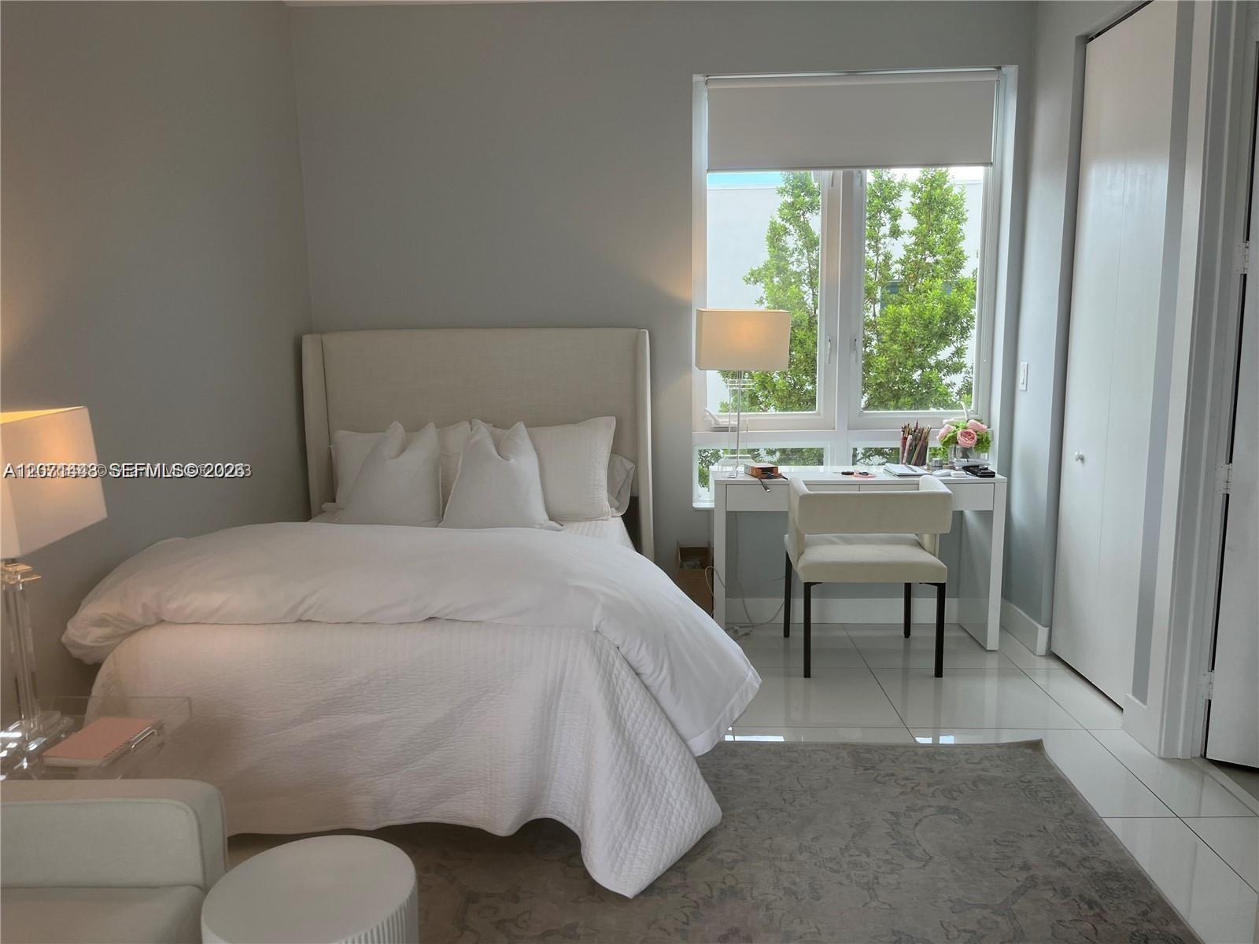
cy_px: 472
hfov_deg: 67.3
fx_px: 946
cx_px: 630
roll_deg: +0.0
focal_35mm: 26
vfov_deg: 53.1
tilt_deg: -9.1
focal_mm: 5.1
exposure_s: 1/214
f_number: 1.6
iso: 40
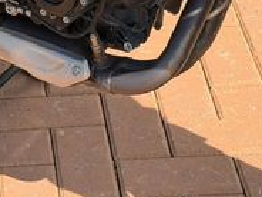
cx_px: -73
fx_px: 1264
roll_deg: +5.8
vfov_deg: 8.6
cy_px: -126
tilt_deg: -24.3
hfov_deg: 11.5
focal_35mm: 167
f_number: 1.78
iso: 100
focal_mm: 6.76
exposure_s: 1/2088
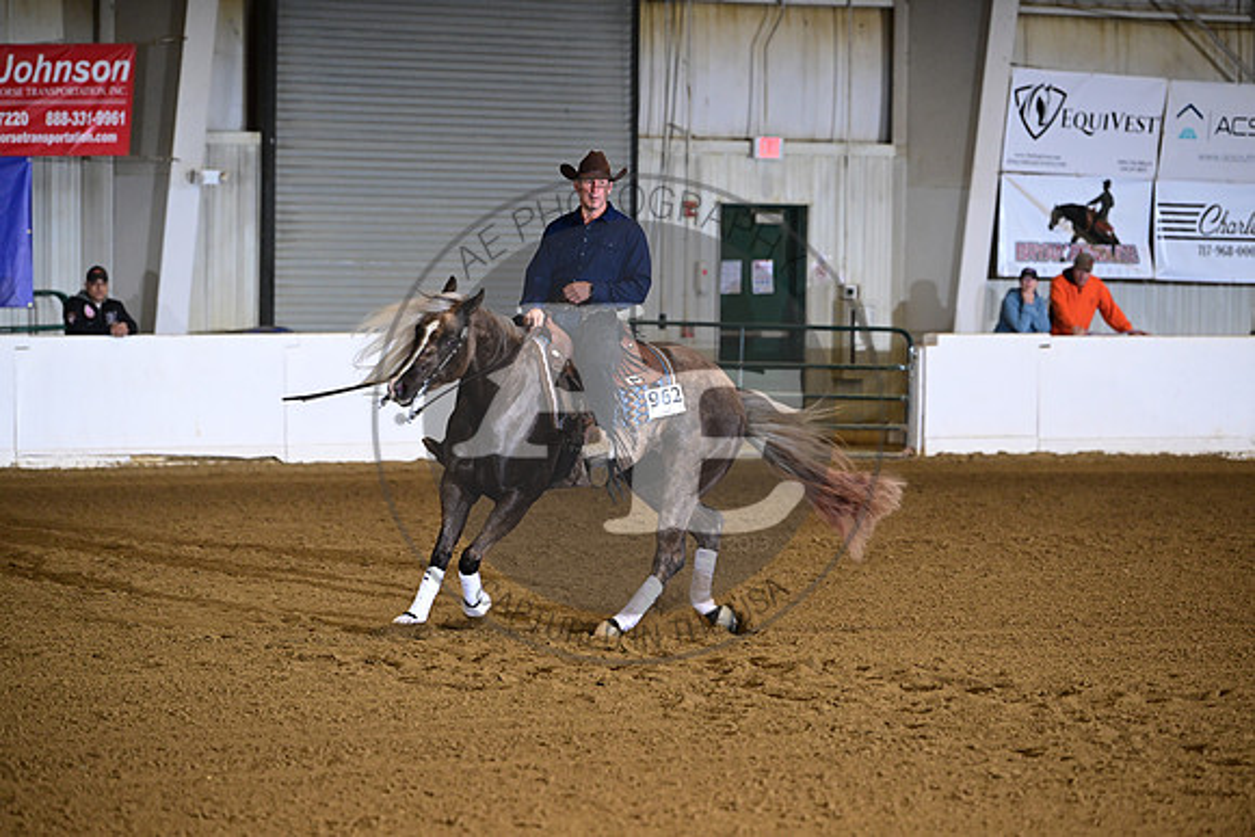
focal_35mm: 200
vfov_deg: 6.9
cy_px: 418
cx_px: 628
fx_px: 6974
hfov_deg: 10.3
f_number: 4
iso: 2500
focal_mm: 200
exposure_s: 1/200
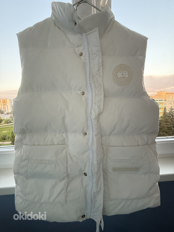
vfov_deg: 102.1
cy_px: 116
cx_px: 87
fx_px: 94
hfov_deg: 85.7
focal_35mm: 14
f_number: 2.2
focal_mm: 2.22
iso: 250
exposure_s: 1/99
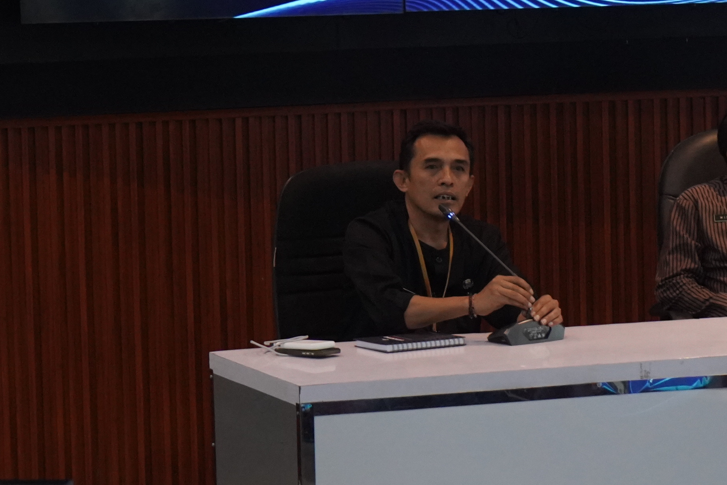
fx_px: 3473
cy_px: 105
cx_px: 440
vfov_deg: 8.0
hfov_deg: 11.9
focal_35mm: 172
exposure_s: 1/125
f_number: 6.3
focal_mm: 70
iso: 6400
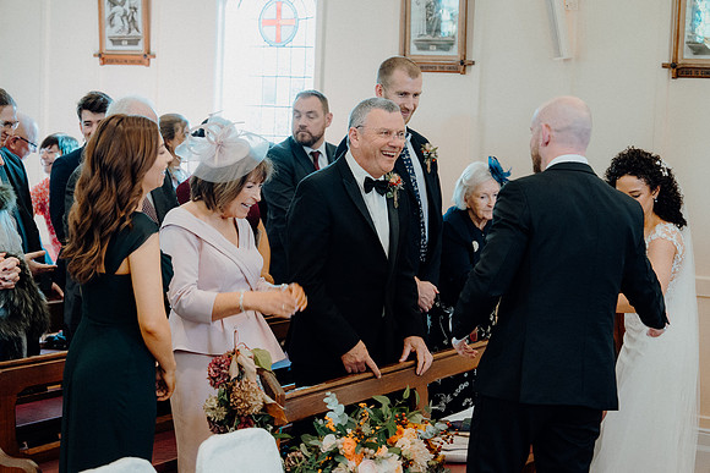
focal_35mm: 70
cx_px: 355
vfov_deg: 19.5
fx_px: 1381
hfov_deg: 28.8
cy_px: 236
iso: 2500
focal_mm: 70
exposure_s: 1/160
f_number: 3.5
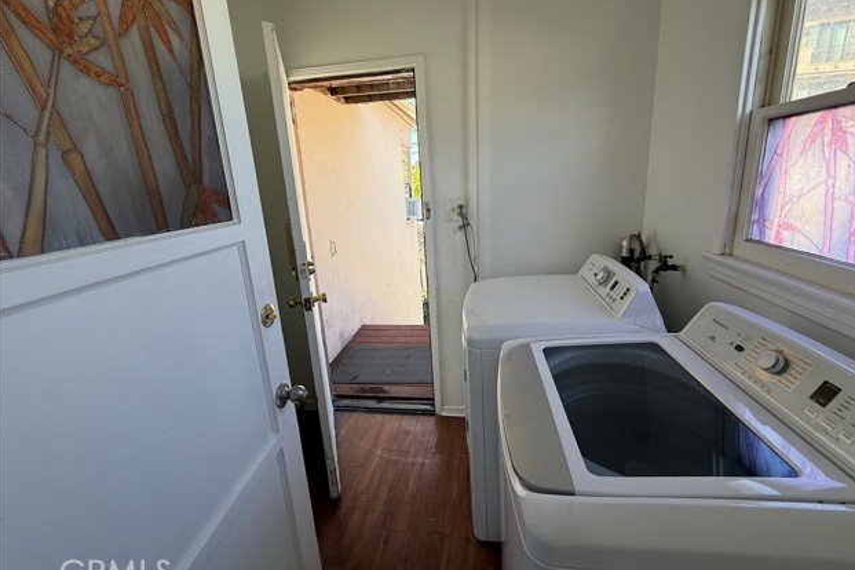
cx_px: 438
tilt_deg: -13.0
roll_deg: +3.6
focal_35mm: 15
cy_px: 262
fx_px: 356
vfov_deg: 77.2
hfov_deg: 100.4
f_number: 2.2
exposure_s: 1/171
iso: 50
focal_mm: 2.22
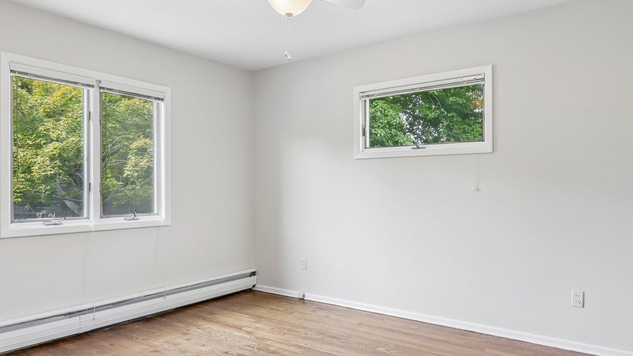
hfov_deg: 73.9
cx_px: 348
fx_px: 420
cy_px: 185
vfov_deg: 46.0
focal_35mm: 25
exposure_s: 1/13
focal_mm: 17
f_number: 9
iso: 250
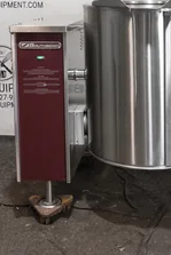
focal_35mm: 61
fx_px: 434
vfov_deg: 31.9
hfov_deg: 21.8
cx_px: 150
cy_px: 47
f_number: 3.5
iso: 800
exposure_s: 1/40
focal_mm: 12.76
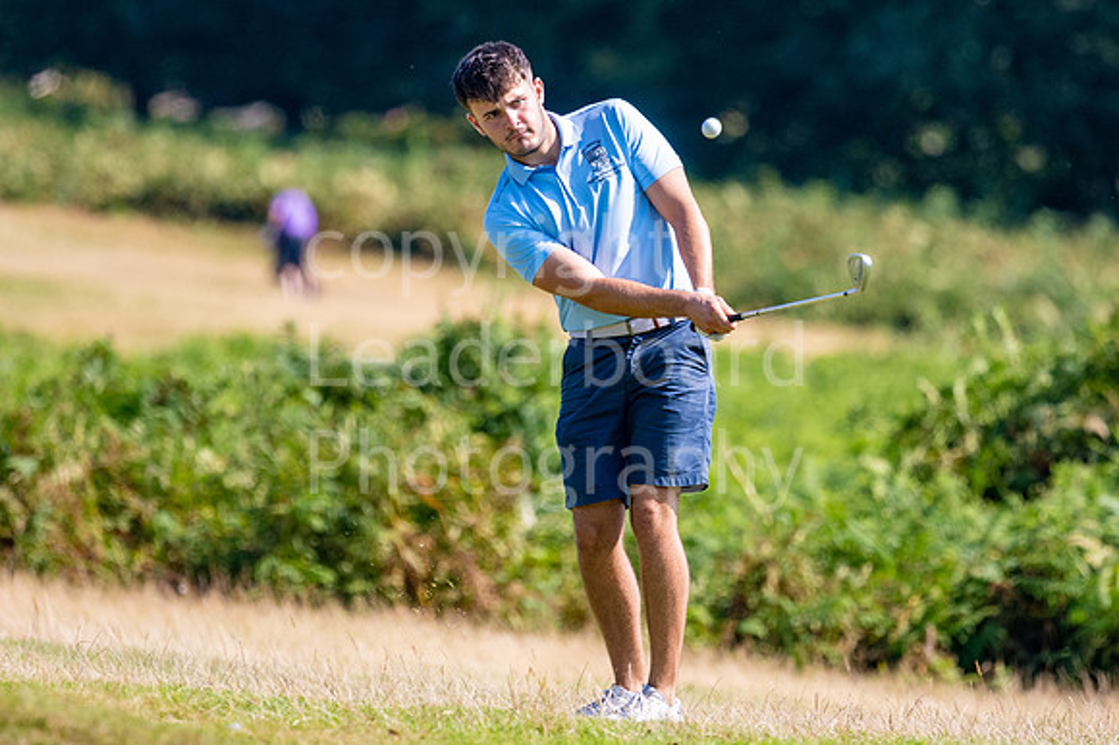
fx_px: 17561
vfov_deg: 2.4
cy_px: 328
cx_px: 549
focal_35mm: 565
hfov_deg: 3.6
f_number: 4
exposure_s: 1/1250
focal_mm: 300
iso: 200
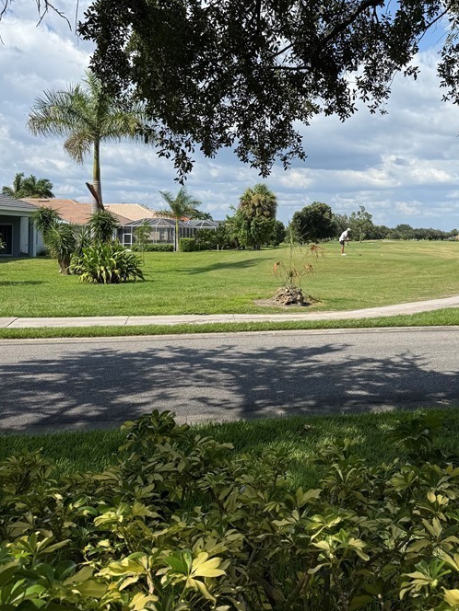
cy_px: 227
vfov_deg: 49.6
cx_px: 346
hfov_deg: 37.7
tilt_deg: +0.2
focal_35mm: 37
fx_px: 654
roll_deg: +0.1
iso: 80
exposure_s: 1/3802
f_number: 1.78
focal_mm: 6.76
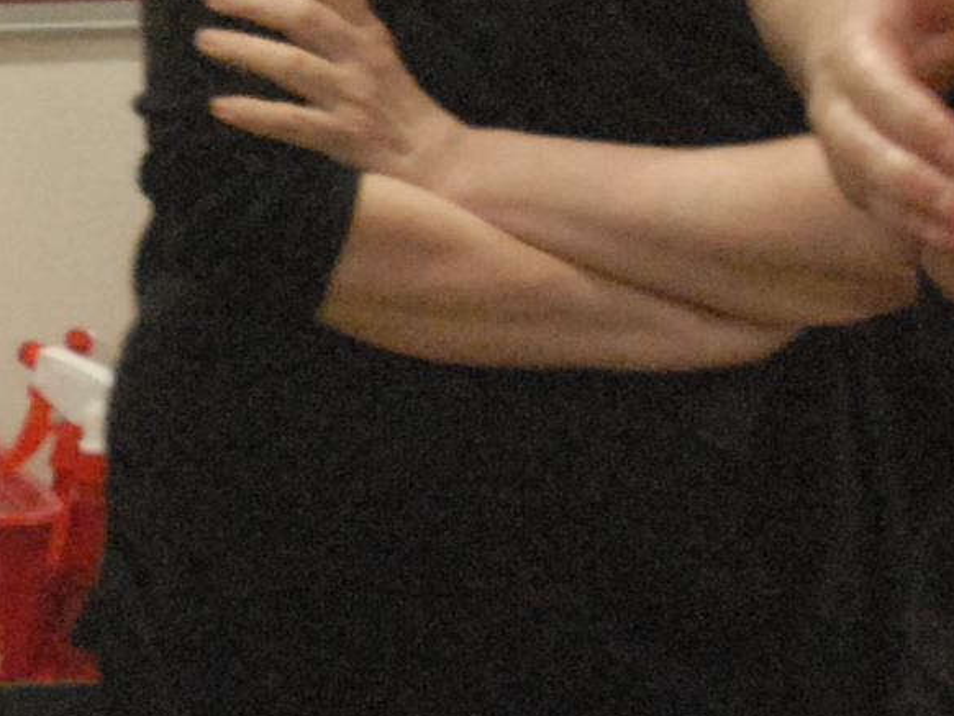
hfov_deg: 7.3
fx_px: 7417
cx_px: -211
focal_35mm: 269
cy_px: 123
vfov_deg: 5.5
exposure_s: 1/40
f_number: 6.3
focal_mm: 28
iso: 1600
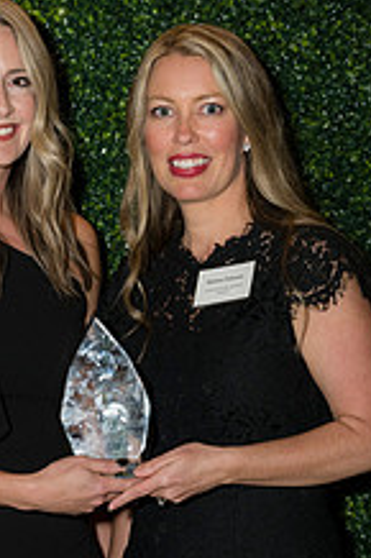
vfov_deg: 16.7
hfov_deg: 11.2
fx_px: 1889
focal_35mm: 122
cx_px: 95
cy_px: 458
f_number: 5
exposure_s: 1/160
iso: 800
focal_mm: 59
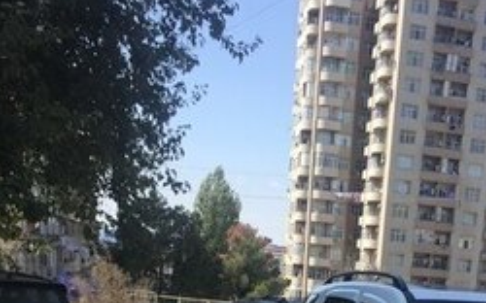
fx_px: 808
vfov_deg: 18.5
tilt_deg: -14.4
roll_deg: -6.0
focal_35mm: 61
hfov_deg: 32.9
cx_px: 358
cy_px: 472
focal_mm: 4.15
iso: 32
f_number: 2.2
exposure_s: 1/1364
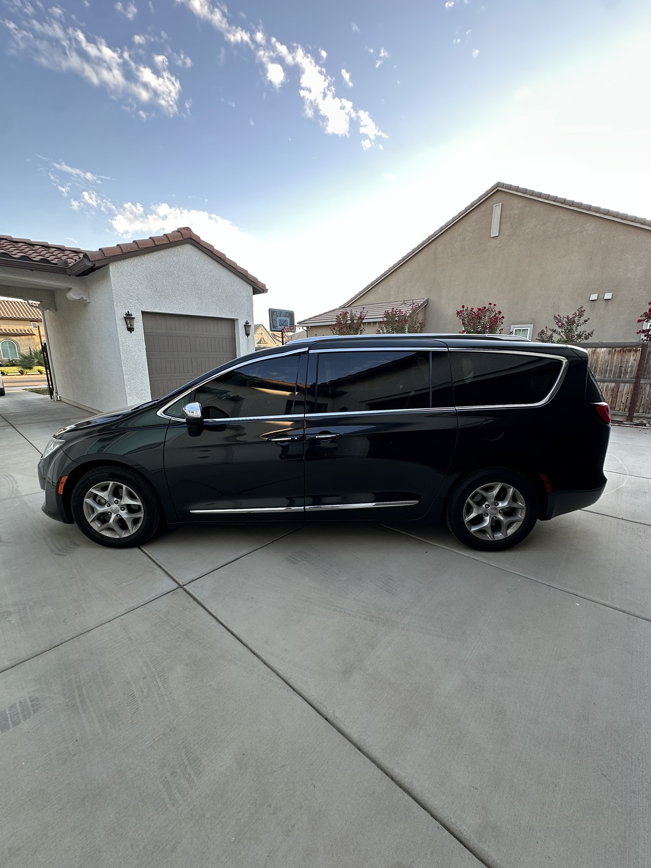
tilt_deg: -12.6
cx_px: 326
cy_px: 434
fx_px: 351
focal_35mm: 14
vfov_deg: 102.1
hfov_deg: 85.7
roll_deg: -0.9
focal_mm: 2.22
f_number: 2.2
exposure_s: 1/99
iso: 40
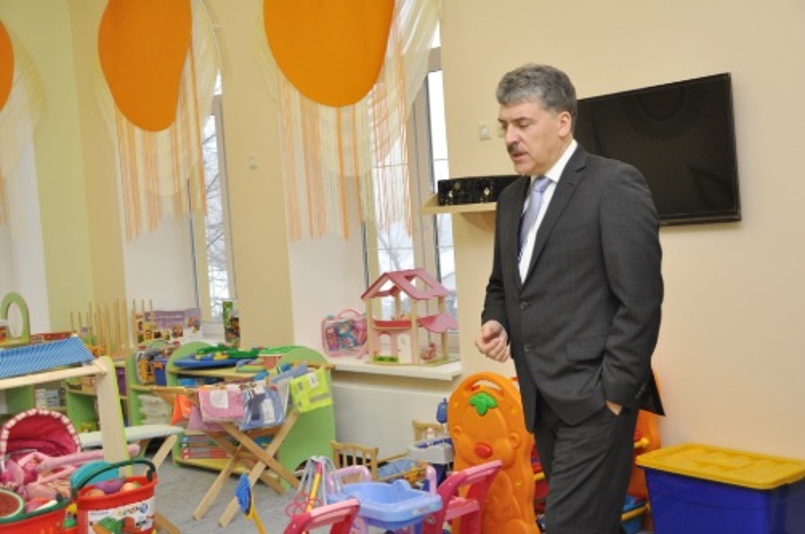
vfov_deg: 28.0
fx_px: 1072
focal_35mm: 48
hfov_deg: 41.2
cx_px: 402
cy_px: 267
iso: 400
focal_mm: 32
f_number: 4.5
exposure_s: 1/200
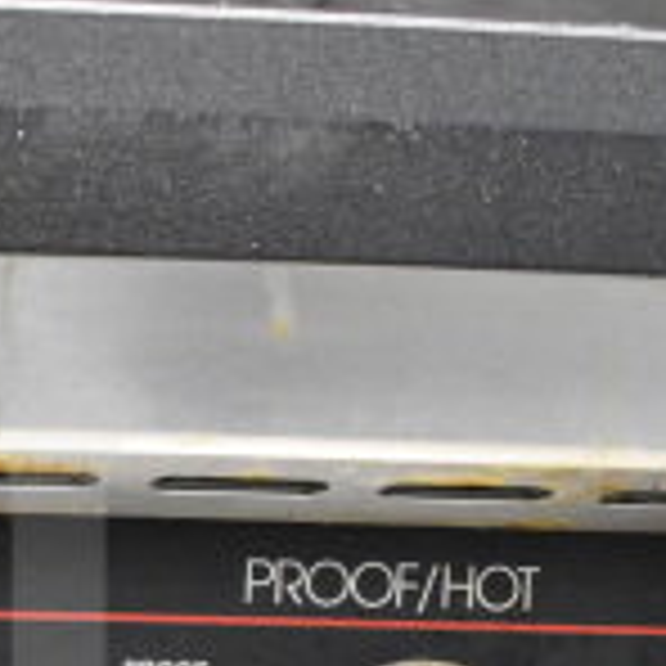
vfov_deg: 16.0
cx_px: -284
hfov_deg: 15.5
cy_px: 794
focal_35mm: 105
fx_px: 2286
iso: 5600
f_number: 3.5
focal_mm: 20
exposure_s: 1/30
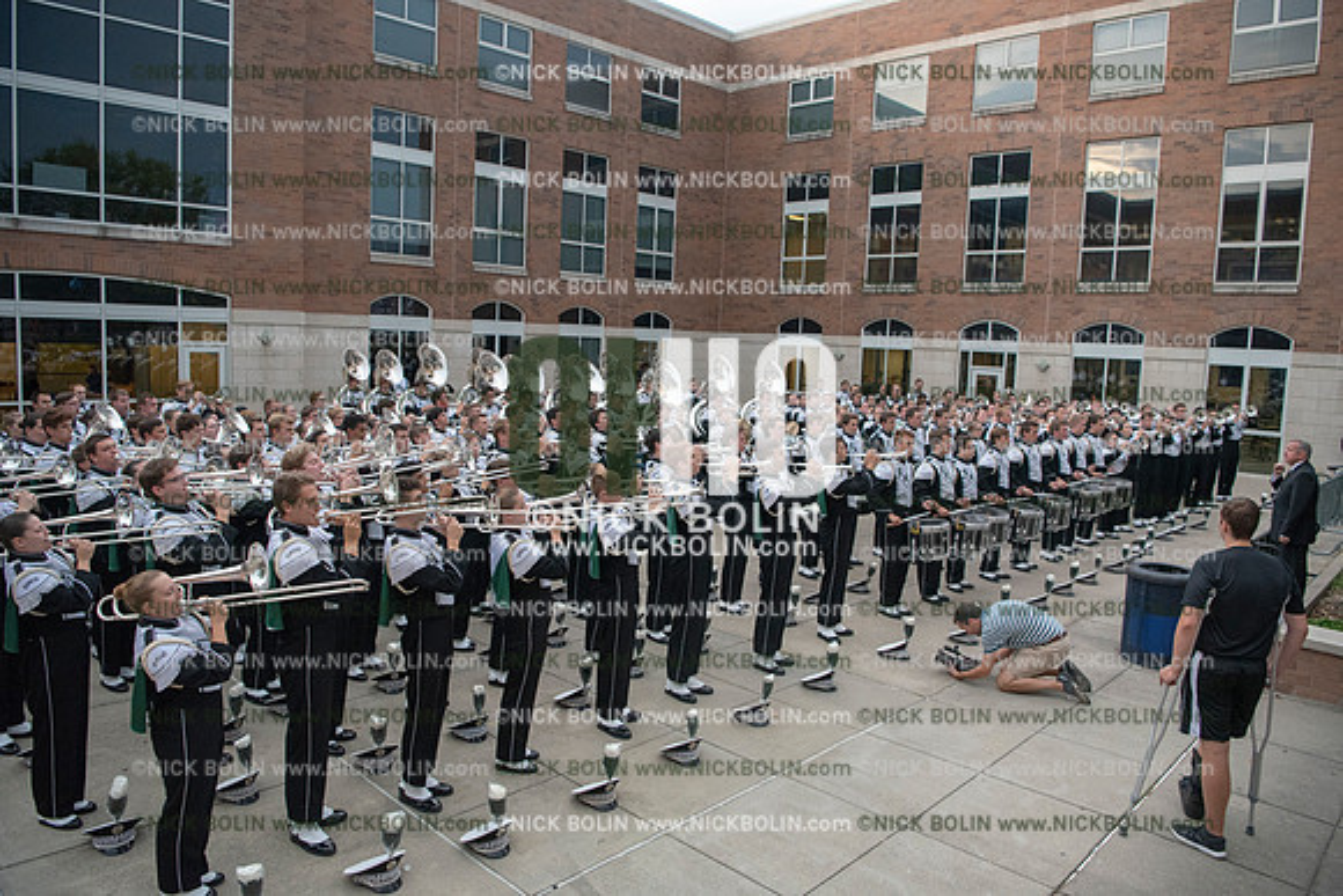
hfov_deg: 73.7
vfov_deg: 53.2
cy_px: 448
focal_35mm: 24
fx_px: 896
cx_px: 672
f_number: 3.5
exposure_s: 1/1600
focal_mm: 24
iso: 3200
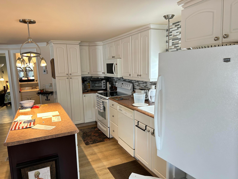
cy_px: 90
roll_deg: +1.5
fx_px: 179
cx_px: 119
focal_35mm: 26
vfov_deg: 53.1
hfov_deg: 67.3
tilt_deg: -8.1
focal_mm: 5.7
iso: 160
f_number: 1.5
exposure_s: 1/60
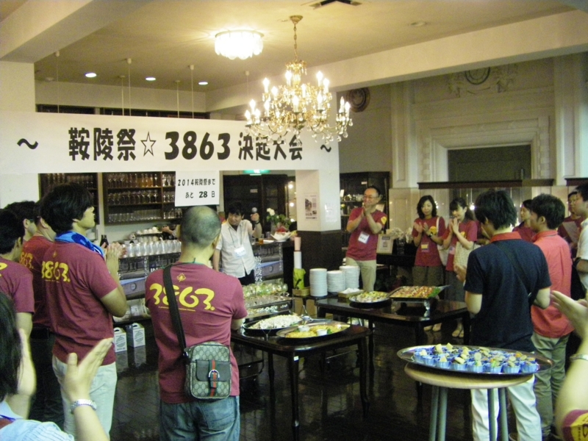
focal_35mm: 38
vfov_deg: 37.7
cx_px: 294
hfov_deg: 49.0
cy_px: 220
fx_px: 645
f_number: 3.5
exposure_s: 1/50
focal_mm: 6.3
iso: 640
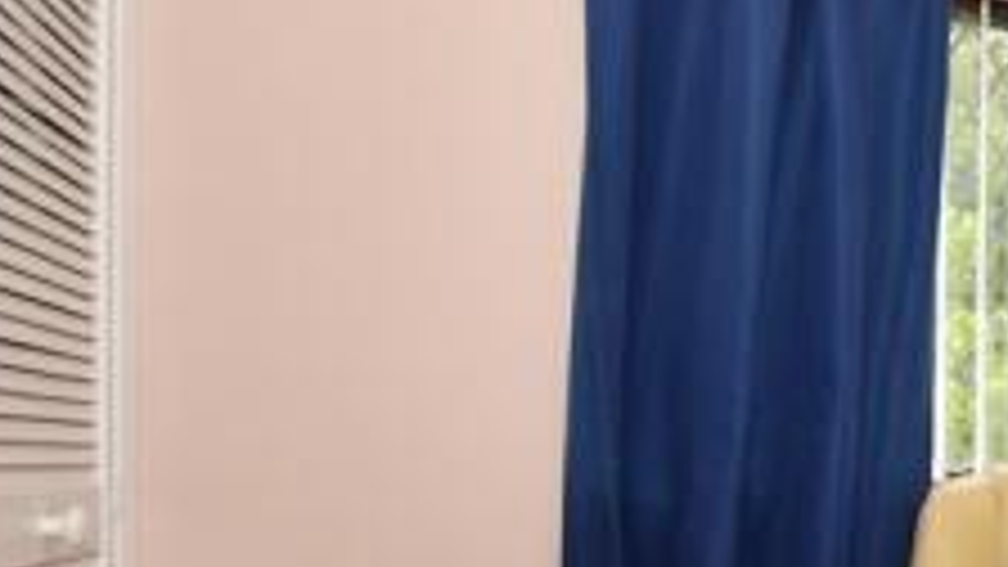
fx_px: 1229
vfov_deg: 25.2
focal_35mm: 46
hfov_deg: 32.3
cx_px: 1341
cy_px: 506
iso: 200
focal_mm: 10
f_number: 7.1
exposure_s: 1/60
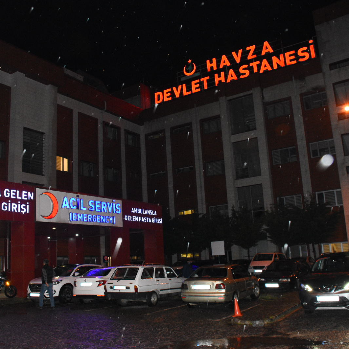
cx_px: 139
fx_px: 399
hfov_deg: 46.9
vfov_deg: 47.2
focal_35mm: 35
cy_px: 174
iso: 3200
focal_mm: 18
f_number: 7.1
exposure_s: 1/60
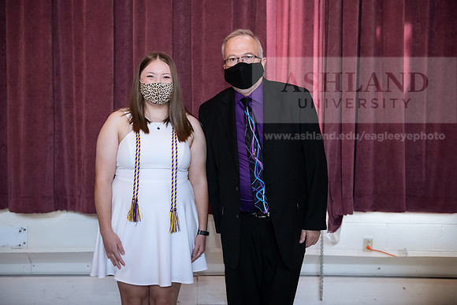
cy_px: 152
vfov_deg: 27.0
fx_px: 635
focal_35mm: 50
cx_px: 228
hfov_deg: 39.6
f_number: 3.5
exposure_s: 1/200
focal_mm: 50
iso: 2000
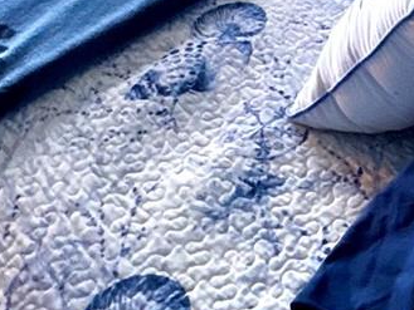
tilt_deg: -8.9
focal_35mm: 68
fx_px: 814
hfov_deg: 26.9
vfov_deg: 14.9
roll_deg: +0.5
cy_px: -405
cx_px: 417
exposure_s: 1/120
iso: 250
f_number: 2.2
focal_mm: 2.22
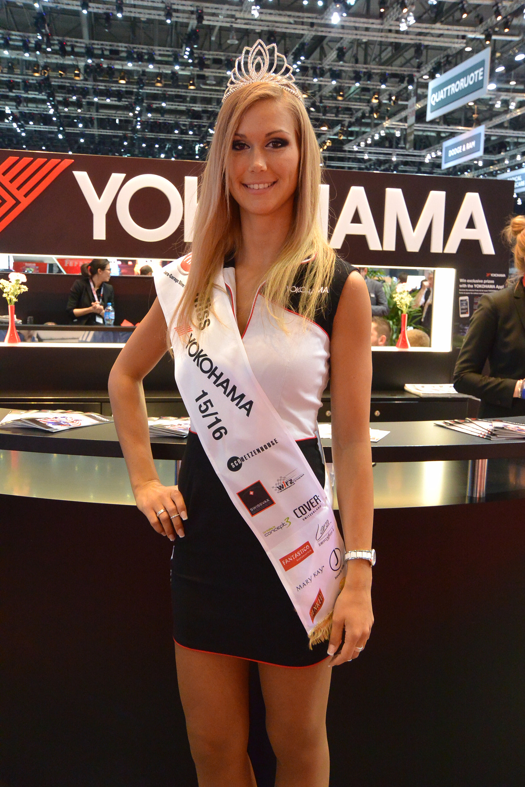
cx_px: 262
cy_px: 394
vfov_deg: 53.1
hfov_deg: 36.9
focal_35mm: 36
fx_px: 788
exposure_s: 1/60
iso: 800
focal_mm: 13.6
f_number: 4.5
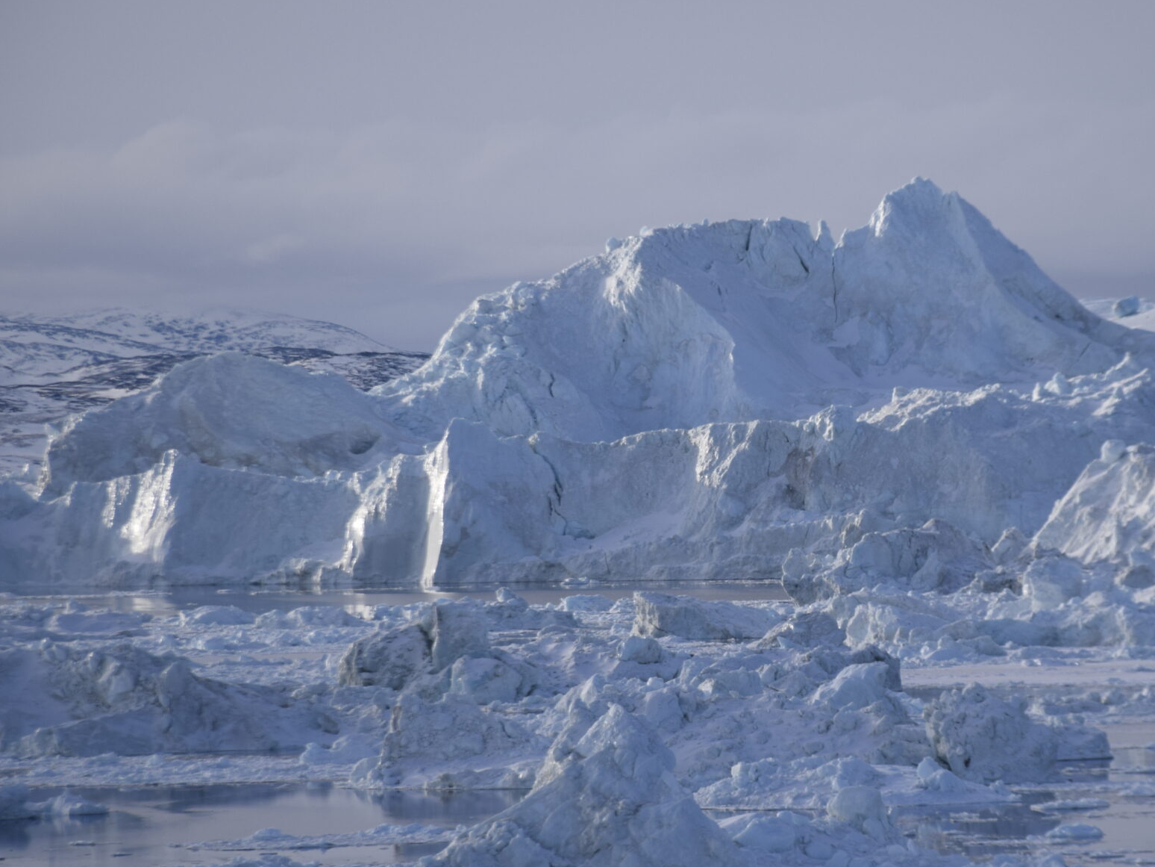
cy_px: 509
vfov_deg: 4.5
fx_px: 11144
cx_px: 806
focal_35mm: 334
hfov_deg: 5.9
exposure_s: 1/800
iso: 200
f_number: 7.1
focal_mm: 140
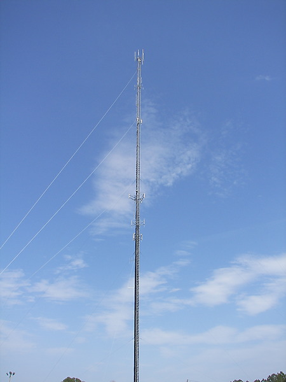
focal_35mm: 36
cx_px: 143
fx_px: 397
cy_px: 191
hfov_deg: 39.7
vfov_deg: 51.4
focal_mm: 6
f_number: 4
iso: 50
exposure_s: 1/500
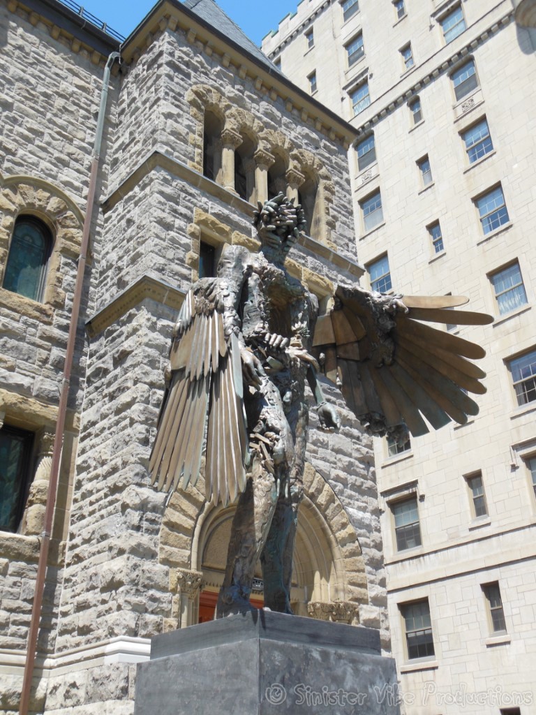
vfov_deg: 49.0
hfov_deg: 37.7
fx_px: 785
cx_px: 268
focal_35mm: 38
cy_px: 358
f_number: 3.6
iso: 125
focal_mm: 6.8
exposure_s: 1/640
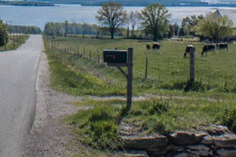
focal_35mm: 100
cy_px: 65
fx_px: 655
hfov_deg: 20.4
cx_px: 83
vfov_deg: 13.7
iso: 160
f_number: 8
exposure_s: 1/400
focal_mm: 49
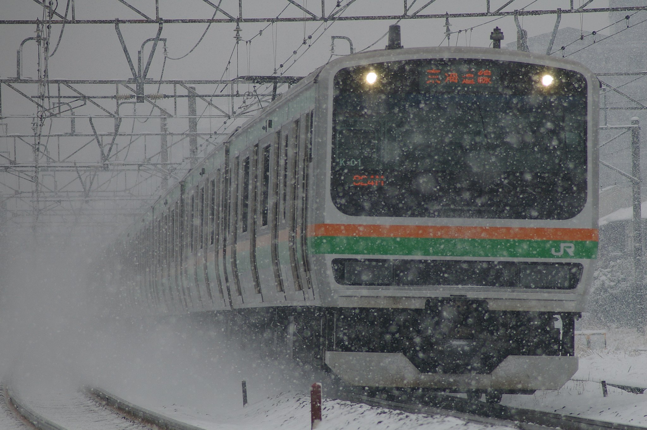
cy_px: 215
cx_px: 324
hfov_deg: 6.9
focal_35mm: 300
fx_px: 5387
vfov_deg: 4.6
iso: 400
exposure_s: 1/750
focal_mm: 200
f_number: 8
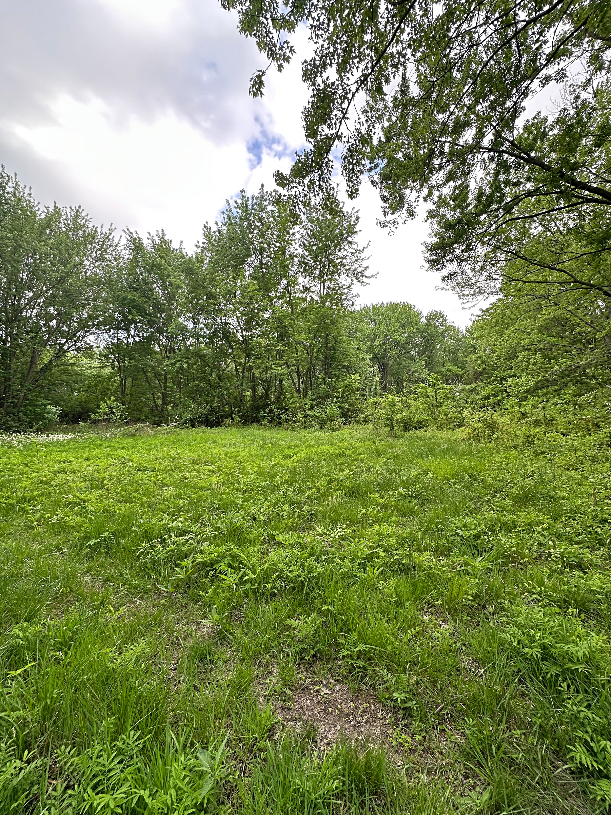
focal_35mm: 14
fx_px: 329
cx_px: 306
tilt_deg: +2.9
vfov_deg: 102.1
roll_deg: +2.1
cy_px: 408
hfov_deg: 85.7
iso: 40
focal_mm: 2.22
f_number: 2.2
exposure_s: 1/195
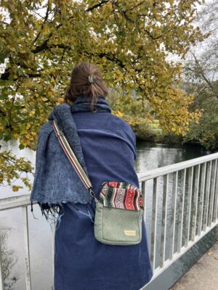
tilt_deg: -7.7
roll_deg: -0.1
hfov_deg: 53.1
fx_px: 218
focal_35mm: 26
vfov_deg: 67.3
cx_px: 109
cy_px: 145
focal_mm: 5.7
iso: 40
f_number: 1.5
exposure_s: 1/121
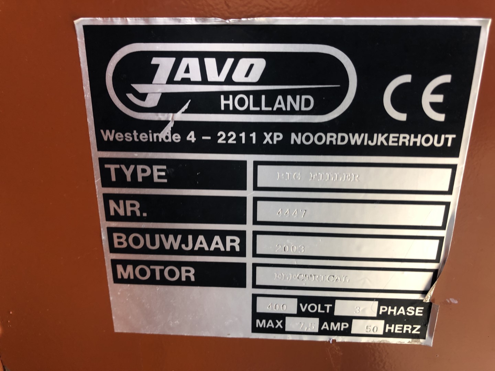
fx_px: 400
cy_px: 186
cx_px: 248
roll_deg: +0.3
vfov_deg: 49.7
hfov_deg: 63.4
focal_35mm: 28
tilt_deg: -4.2
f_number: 1.8
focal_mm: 4
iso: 40
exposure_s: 1/120
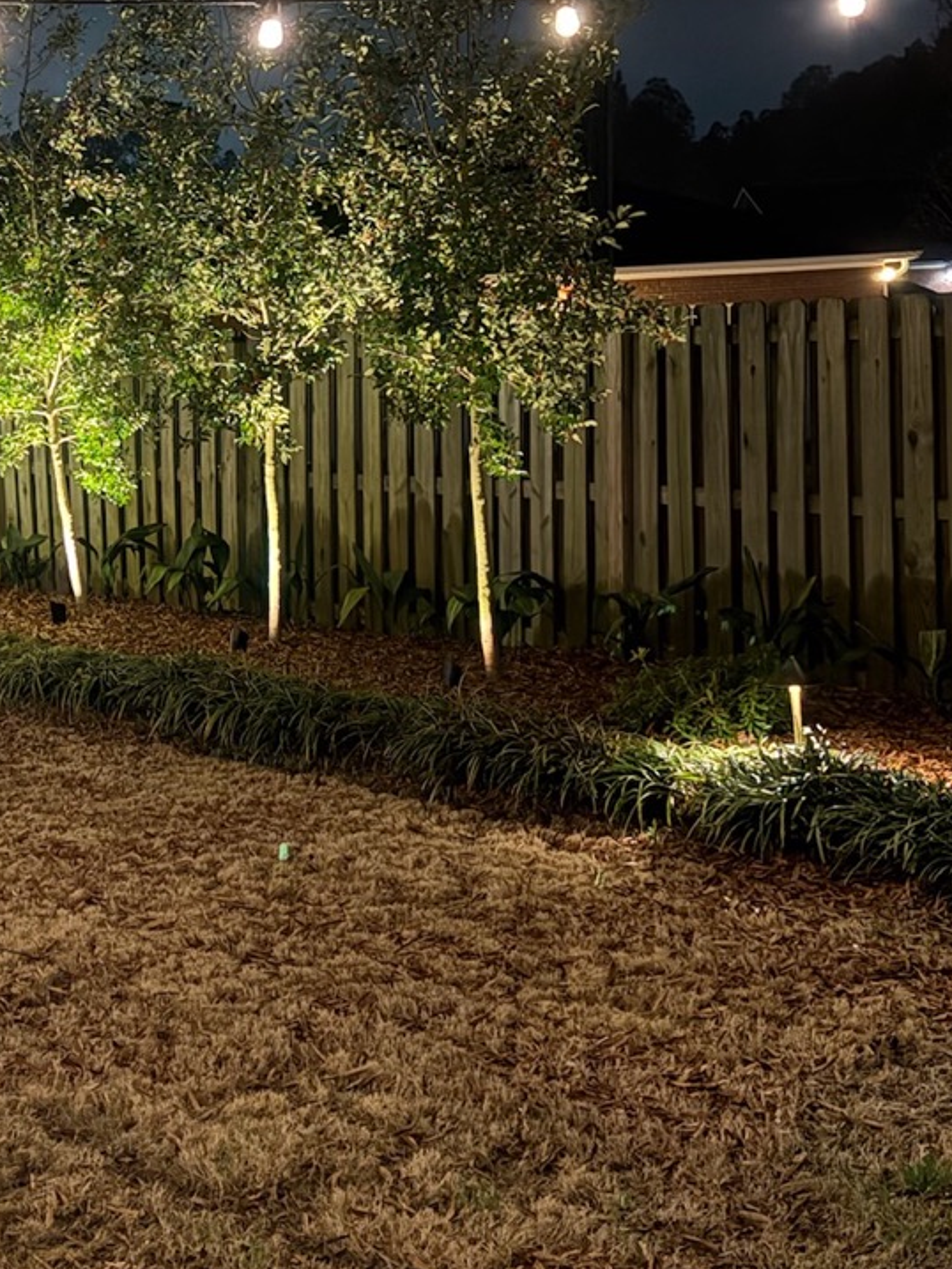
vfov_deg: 33.0
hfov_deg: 24.0
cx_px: -23
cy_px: 435
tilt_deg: -1.9
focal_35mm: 58
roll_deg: +2.9
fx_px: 2126
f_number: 1.6
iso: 640
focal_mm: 5.96
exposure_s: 1/11
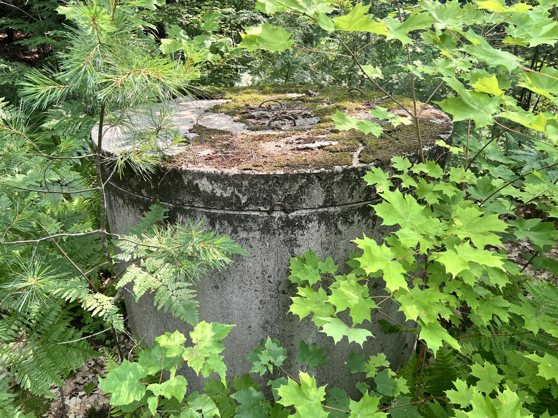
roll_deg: +1.5
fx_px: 419
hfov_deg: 67.3
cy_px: 209
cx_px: 279
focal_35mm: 26
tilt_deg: -26.3
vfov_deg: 53.1
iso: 50
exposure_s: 1/367
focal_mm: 5.7
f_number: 1.5
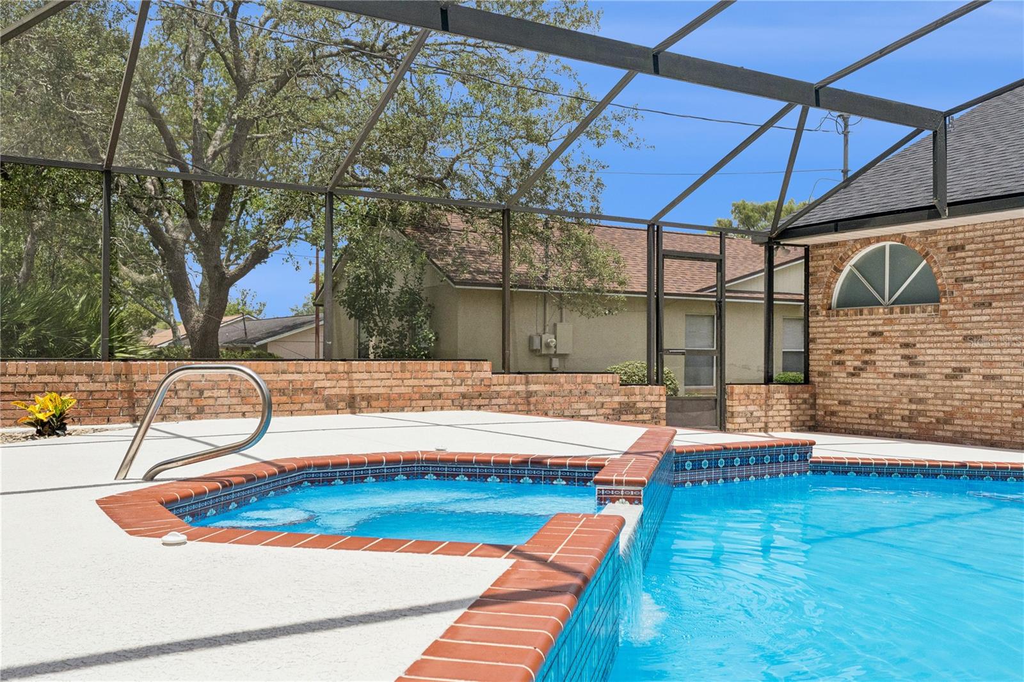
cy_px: 341
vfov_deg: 43.6
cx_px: 512
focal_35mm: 30
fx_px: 853
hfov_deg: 61.9
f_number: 10
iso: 800
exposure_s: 1/1250
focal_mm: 20.4
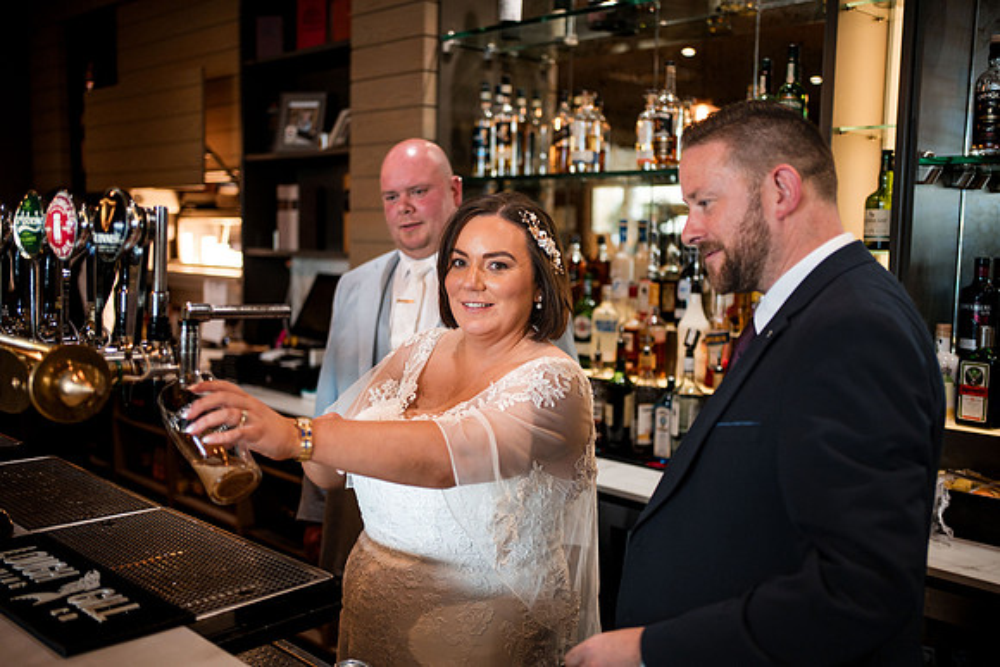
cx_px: 500
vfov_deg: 37.9
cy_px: 334
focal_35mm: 35
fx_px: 972
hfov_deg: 54.4
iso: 800
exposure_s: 1/500
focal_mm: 35
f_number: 1.8
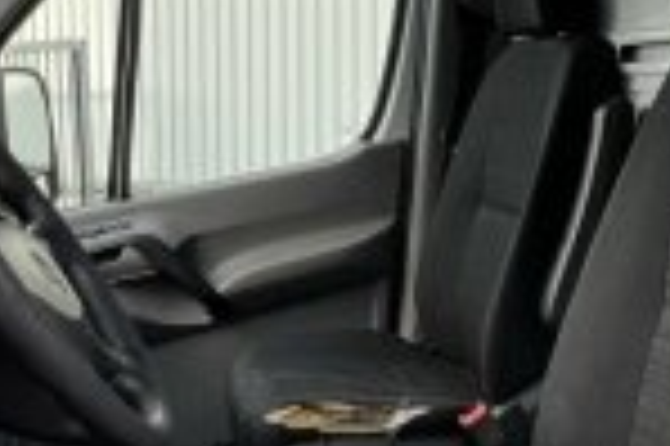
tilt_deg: -4.9
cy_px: 189
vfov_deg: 23.3
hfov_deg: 34.5
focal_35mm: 58
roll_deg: -0.1
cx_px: 306
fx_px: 1078
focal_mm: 1.57
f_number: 1.8
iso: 32
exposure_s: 1/151
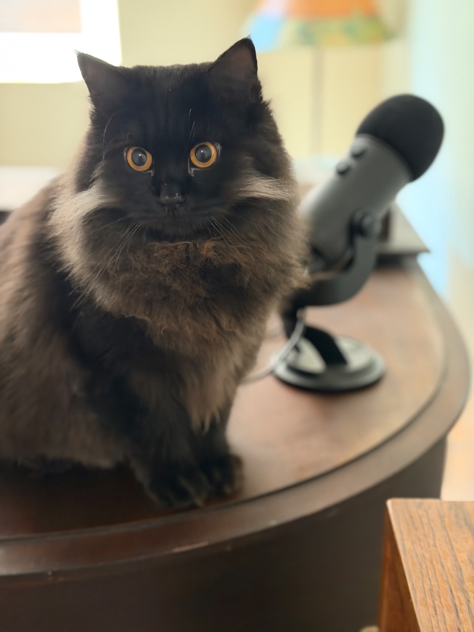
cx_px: 237
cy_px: 316
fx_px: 876
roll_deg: -0.1
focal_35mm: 48
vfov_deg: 39.7
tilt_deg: -24.3
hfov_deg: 30.3
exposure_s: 1/24
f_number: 1.78
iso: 640
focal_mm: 6.76
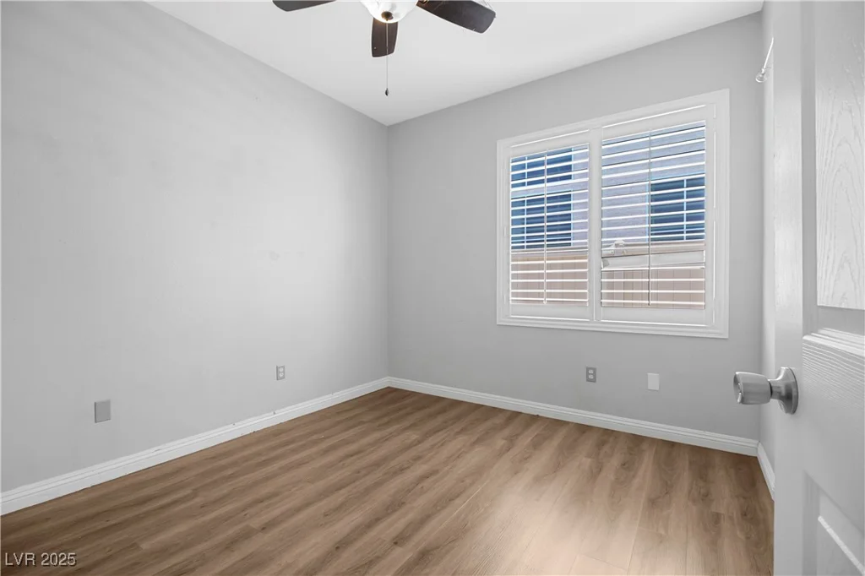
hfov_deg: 100.4
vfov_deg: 77.3
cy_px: 288
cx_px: 432
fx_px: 360
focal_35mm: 15
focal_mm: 10
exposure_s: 1/60
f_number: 7.1
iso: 2000
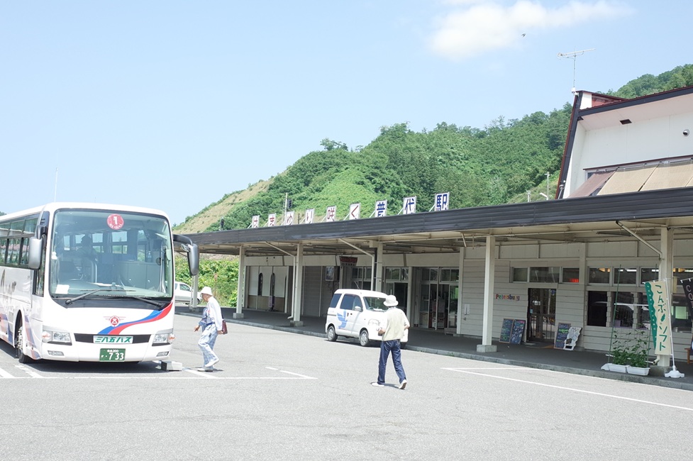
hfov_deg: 41.9
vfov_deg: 28.6
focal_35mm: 47
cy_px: 230
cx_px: 346
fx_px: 904
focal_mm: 18.3
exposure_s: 1/350
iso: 100
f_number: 4
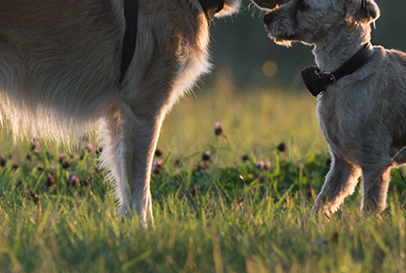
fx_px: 9553
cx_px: 205
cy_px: 60
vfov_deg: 1.6
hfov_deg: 2.4
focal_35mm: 845
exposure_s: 1/1250
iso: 800
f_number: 5.6
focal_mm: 350
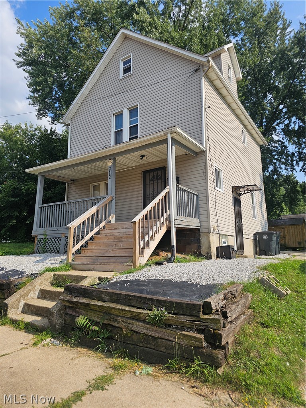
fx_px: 271
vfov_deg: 73.9
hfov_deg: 58.9
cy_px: 204
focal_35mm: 23
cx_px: 153
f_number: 1.7
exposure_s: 1/621
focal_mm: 6.3
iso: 10
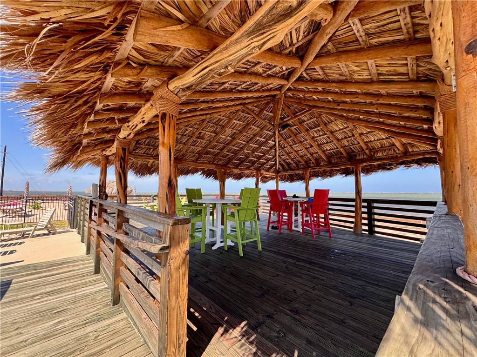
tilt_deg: +2.6
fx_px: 193
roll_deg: -0.6
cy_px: 178
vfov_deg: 85.7
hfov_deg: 102.1
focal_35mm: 14
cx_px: 238
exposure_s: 1/233
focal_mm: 2.22
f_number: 2.2
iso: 40
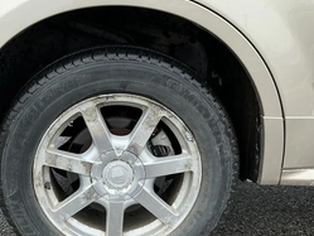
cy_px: 156
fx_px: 408
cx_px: 119
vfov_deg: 32.0
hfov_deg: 41.8
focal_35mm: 45
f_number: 1.8
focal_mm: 3
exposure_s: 1/233
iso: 20
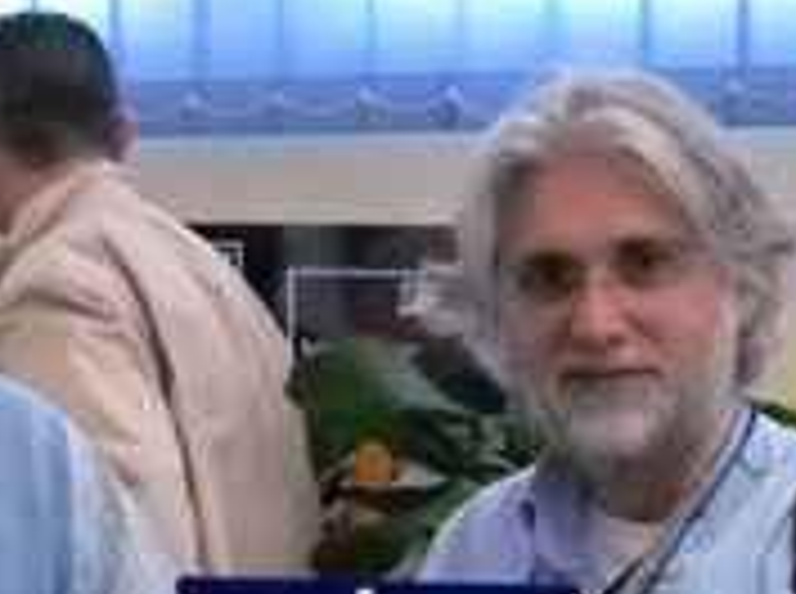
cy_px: 518
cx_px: 211
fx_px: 2387
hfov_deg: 18.8
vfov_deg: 14.1
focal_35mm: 104
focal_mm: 6.72
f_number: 3.1
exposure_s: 1/184
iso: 800
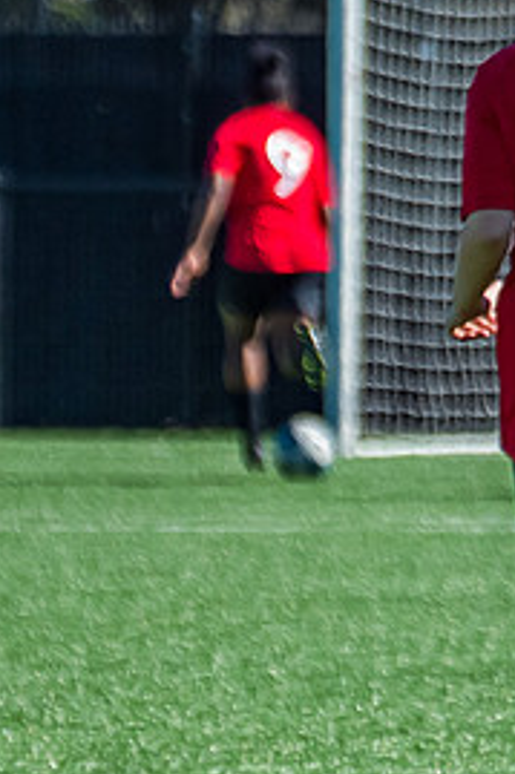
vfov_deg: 2.2
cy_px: 505
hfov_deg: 1.5
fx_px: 20088
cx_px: 533
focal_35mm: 935
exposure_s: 1/3200
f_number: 4
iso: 400
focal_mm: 165
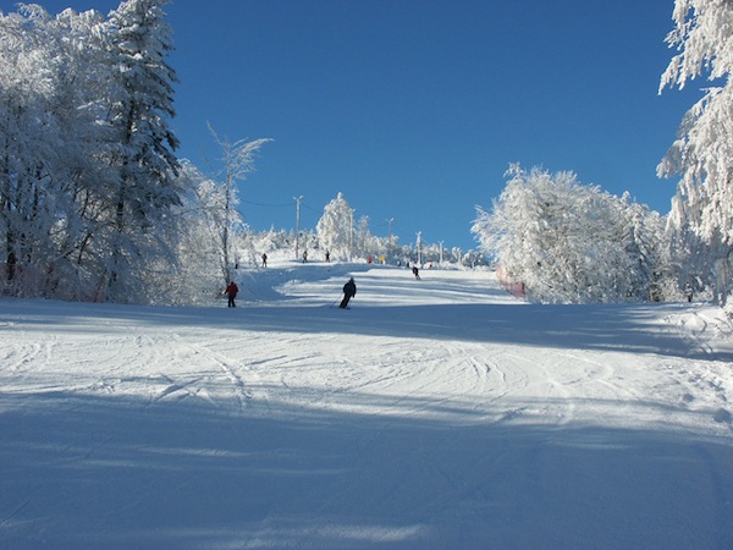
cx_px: 366
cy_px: 275
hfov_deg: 42.9
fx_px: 932
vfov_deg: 32.9
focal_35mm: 44
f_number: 9.5
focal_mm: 11.42
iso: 100
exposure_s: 1/350
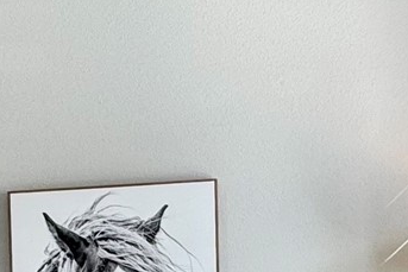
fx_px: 986
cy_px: 291
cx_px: -137
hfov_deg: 21.0
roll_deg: +2.4
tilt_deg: -3.4
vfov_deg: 15.4
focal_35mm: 87
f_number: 2.2
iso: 100
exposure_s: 1/120
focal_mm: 2.22
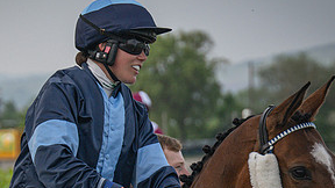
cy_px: 215
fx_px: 2931
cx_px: 257
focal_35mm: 330
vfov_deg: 3.7
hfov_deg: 6.5
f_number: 4
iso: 400
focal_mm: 98
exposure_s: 1/1600
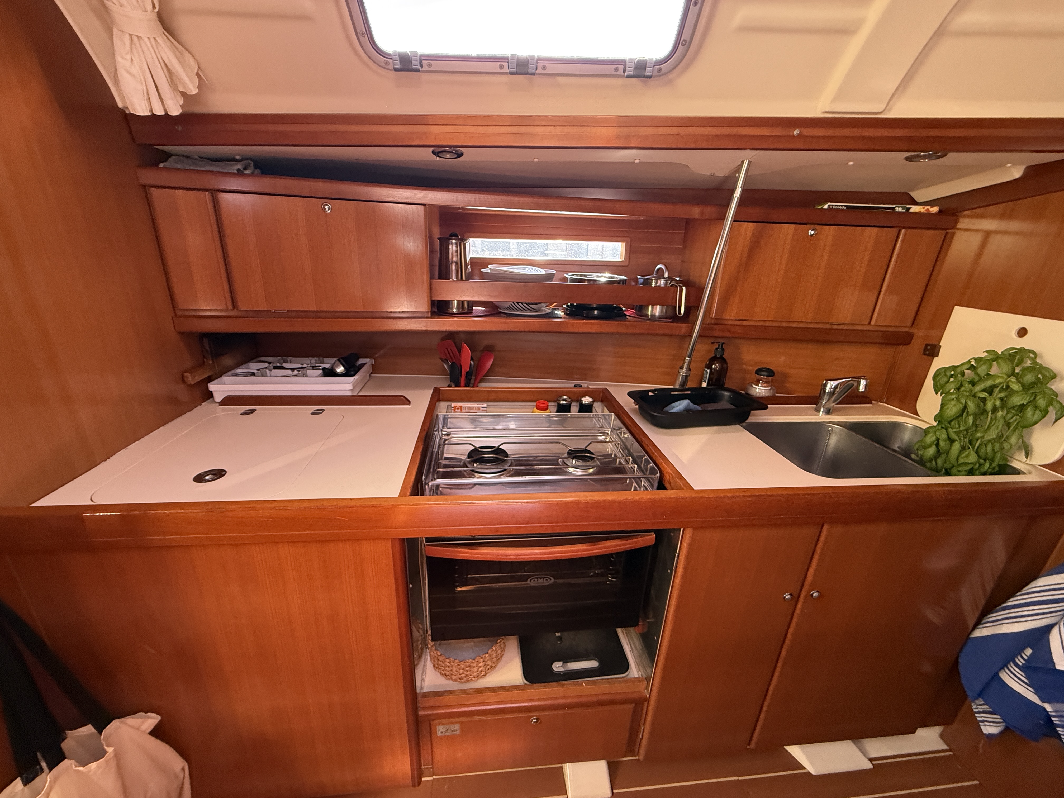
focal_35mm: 14
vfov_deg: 85.7
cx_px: 532
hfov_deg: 102.1
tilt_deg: -19.8
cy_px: 399
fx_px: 430
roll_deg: +0.8
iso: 320
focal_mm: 2.22
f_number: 2.2
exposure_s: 1/95
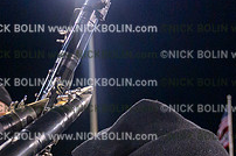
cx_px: 67
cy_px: 217
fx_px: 452
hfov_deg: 29.0
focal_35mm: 69
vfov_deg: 18.0
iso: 5000
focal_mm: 24
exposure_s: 1/640
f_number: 4.5
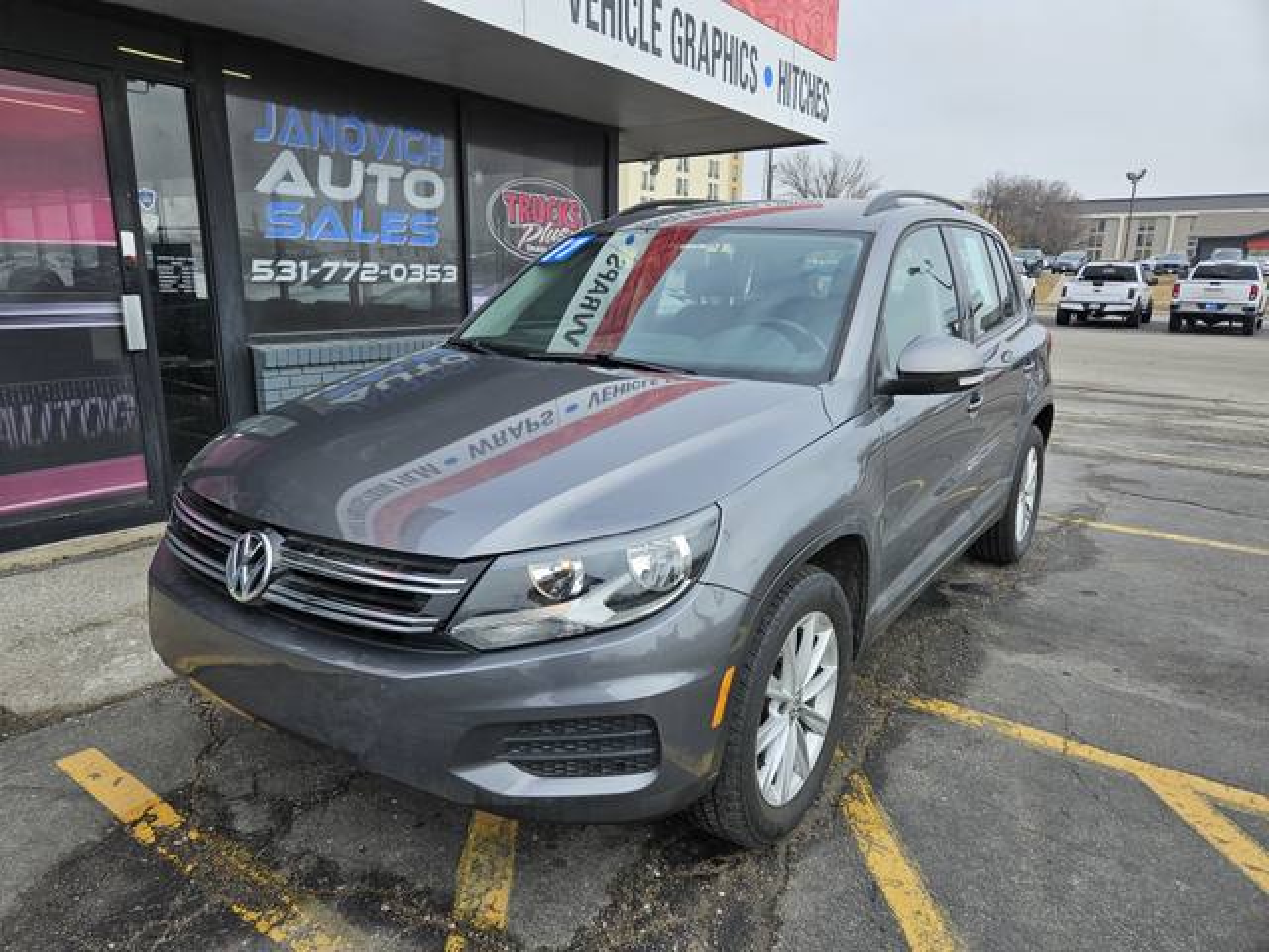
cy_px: 476
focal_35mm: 23
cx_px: 634
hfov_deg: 73.9
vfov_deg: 58.9
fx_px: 843
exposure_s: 1/1102
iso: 25
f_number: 1.8
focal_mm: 5.4
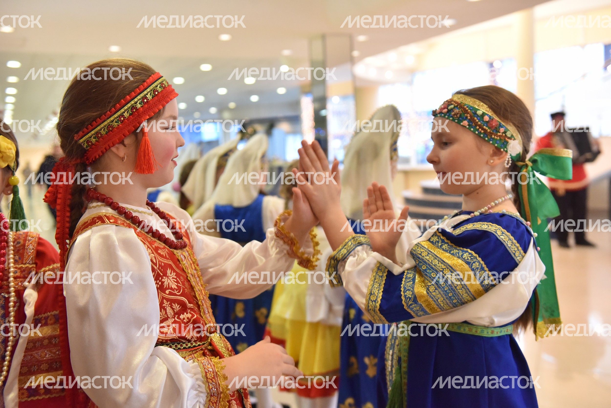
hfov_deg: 48.4
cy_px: 204
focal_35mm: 40
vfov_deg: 33.4
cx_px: 306
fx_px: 679
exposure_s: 1/200
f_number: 3.5
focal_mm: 40
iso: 4000
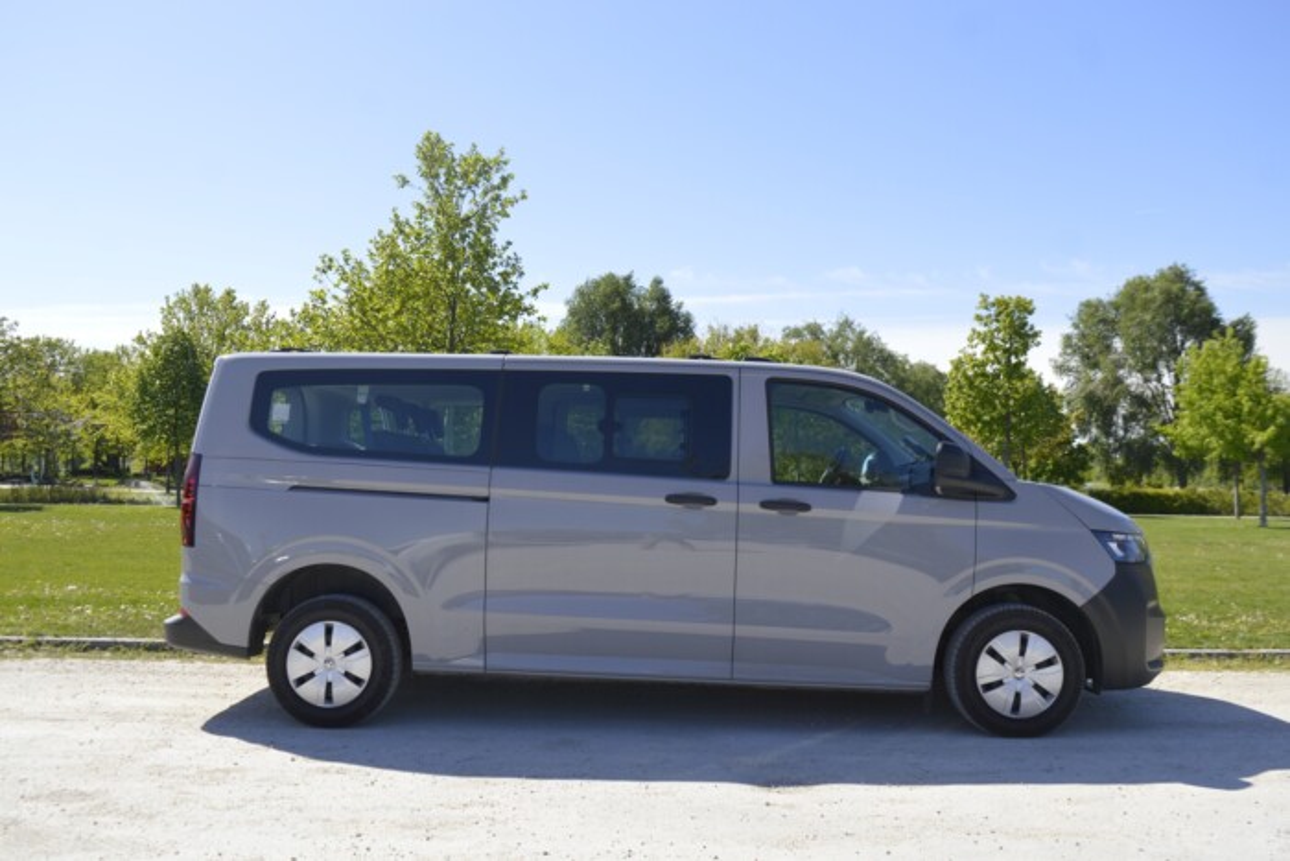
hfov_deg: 61.9
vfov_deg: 43.6
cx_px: 645
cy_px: 430
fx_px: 1075
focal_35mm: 30
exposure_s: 1/250
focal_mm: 20
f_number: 8
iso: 100
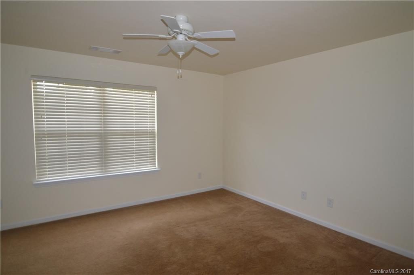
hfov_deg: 85.5
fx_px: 224
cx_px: 207
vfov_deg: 63.1
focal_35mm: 20
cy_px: 138
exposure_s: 1/60
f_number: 2.8
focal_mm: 13
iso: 500
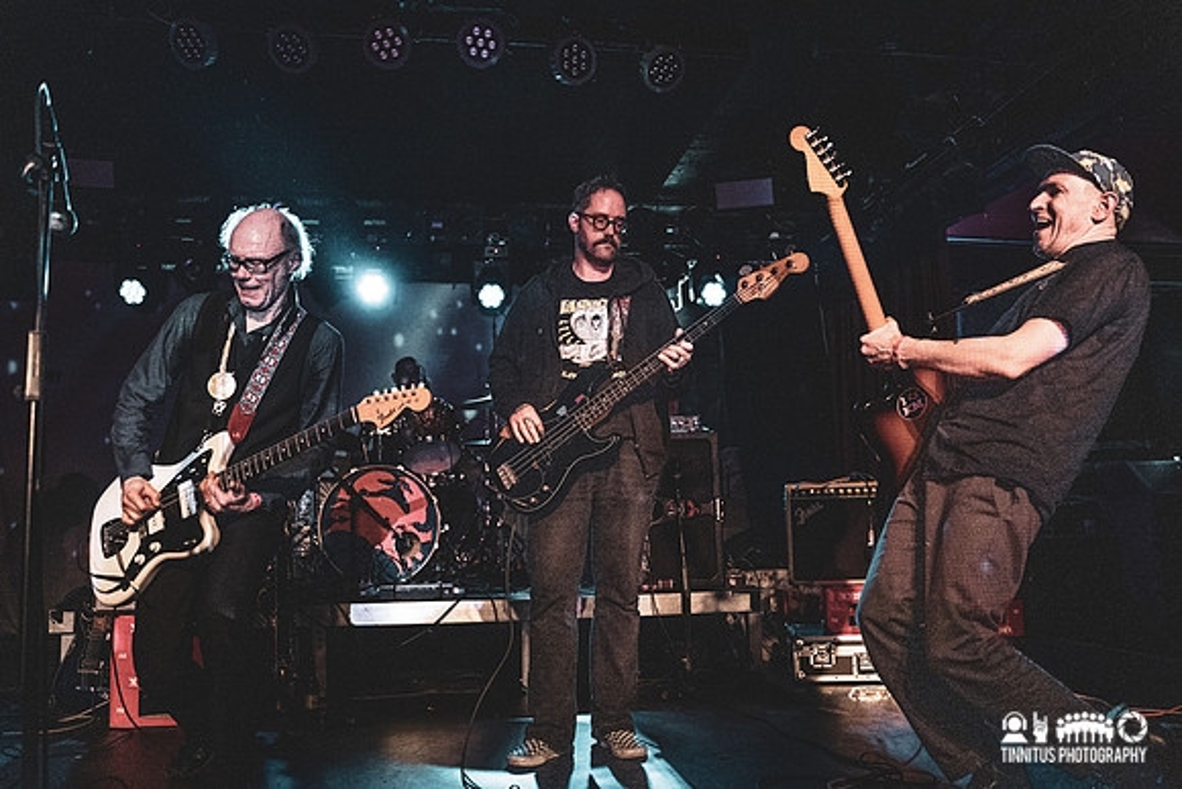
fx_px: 920
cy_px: 394
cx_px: 591
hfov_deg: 65.5
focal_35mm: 28
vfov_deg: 46.4
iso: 6400
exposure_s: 1/200
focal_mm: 28
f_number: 2.8
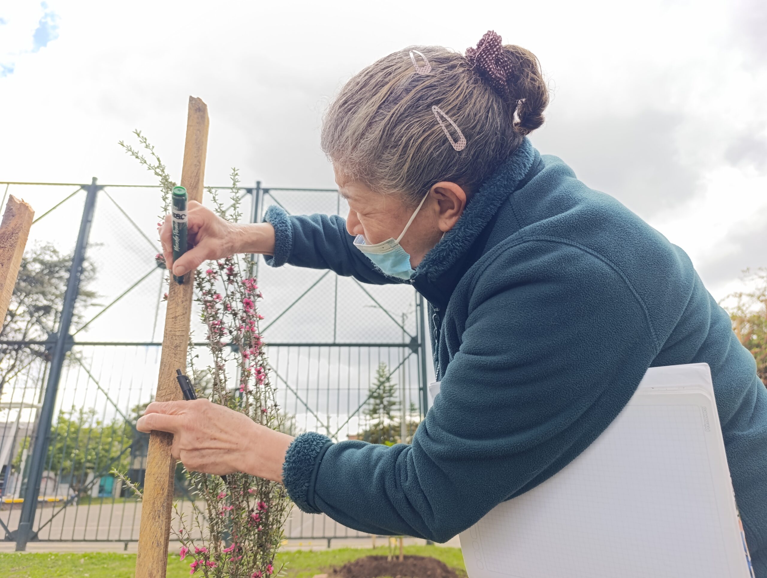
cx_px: 384
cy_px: 289
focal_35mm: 23
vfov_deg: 59.0
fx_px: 510
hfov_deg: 73.8
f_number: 1.6
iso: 64
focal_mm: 6.14
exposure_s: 1/120
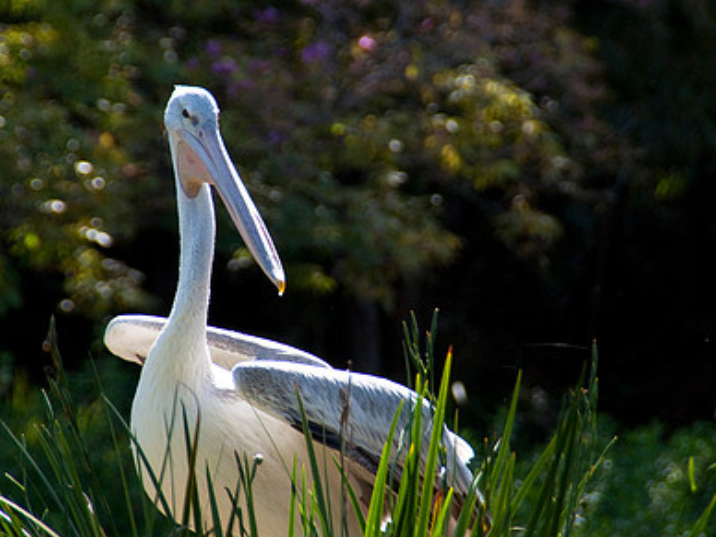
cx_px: 369
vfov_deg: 3.5
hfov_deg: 4.6
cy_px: 270
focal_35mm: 431
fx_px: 8915
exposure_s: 1/1000
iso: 720
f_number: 6.3
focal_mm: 200
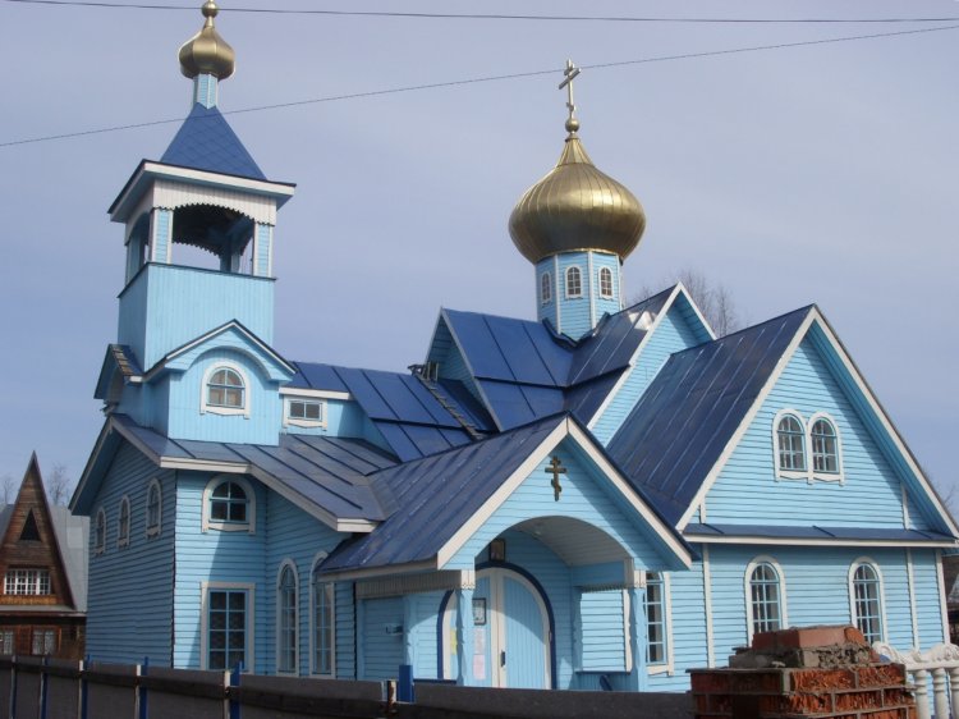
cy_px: 360
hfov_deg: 49.0
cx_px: 480
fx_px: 1052
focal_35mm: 38
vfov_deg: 37.7
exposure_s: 1/620
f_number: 4.9
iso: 50
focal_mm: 6.3
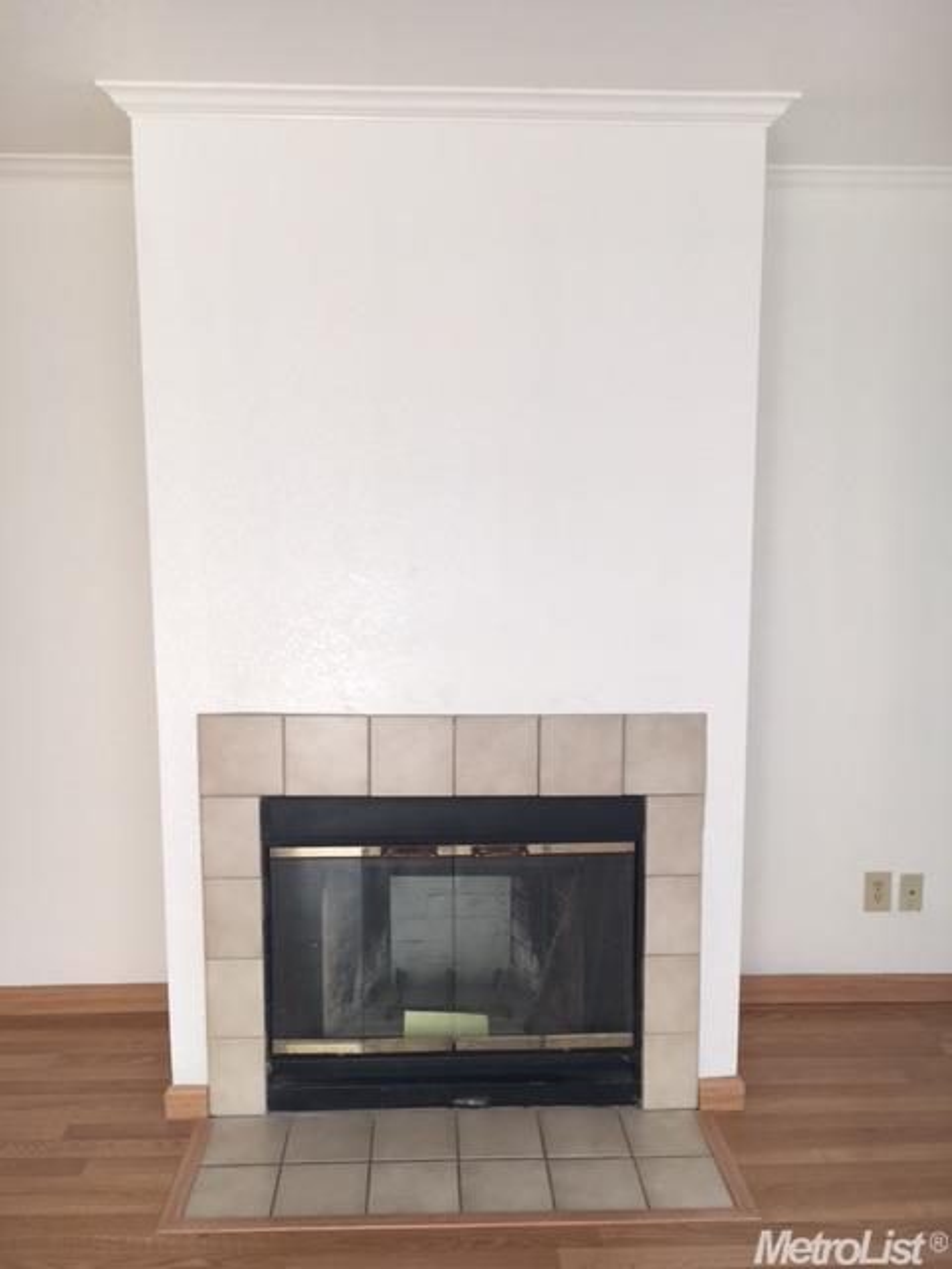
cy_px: 634
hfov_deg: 48.2
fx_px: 1063
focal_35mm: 29
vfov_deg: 61.7
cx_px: 476
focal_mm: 4.15
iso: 32
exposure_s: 1/60
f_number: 2.2
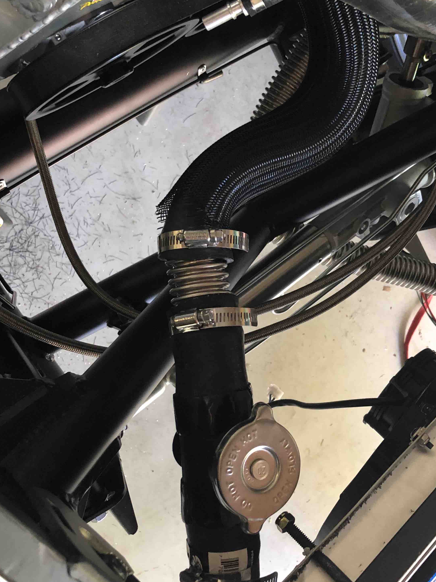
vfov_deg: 47.8
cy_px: 272
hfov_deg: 36.8
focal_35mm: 39
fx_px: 655
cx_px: 246
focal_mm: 4
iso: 100
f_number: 1.8
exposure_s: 1/9
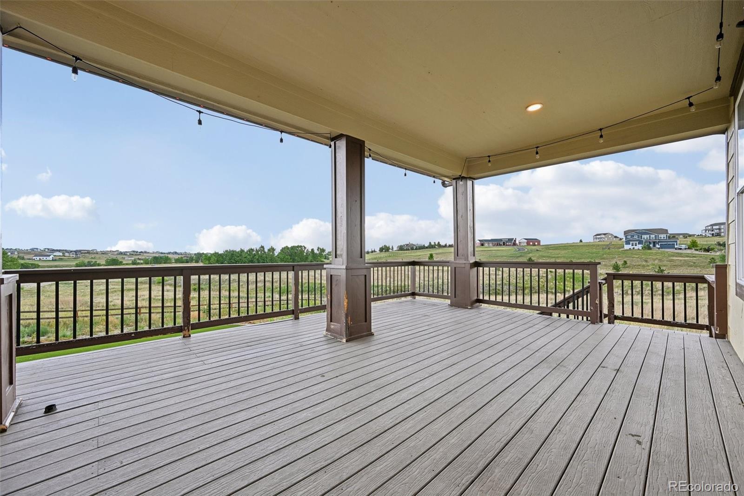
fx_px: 289
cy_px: 248
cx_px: 372
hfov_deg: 104.3
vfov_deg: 81.2
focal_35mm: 14
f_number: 9
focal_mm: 14
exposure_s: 1/15
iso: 100
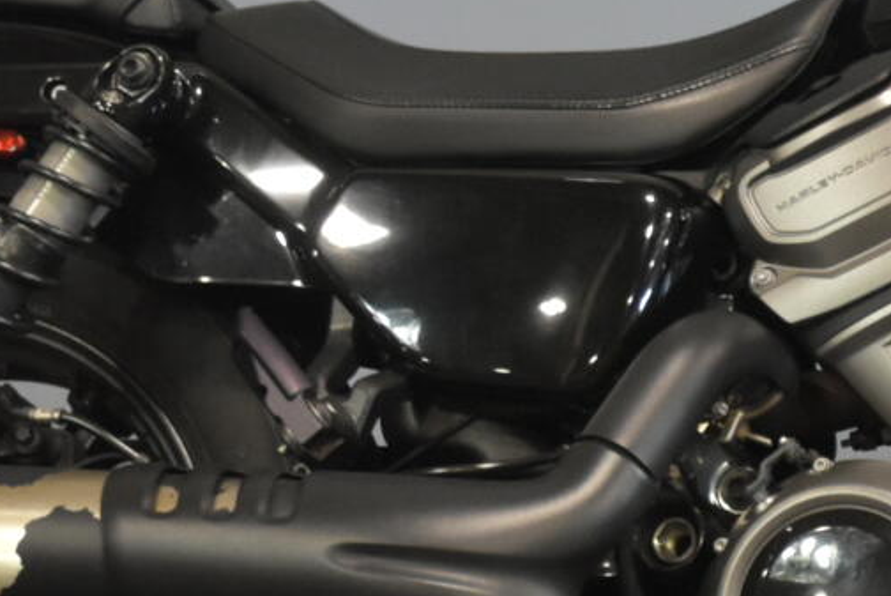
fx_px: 5895
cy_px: 238
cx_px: 1163
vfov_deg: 5.8
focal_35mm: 238
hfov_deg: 8.5
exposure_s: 1/30
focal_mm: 40
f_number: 5.3
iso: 1600
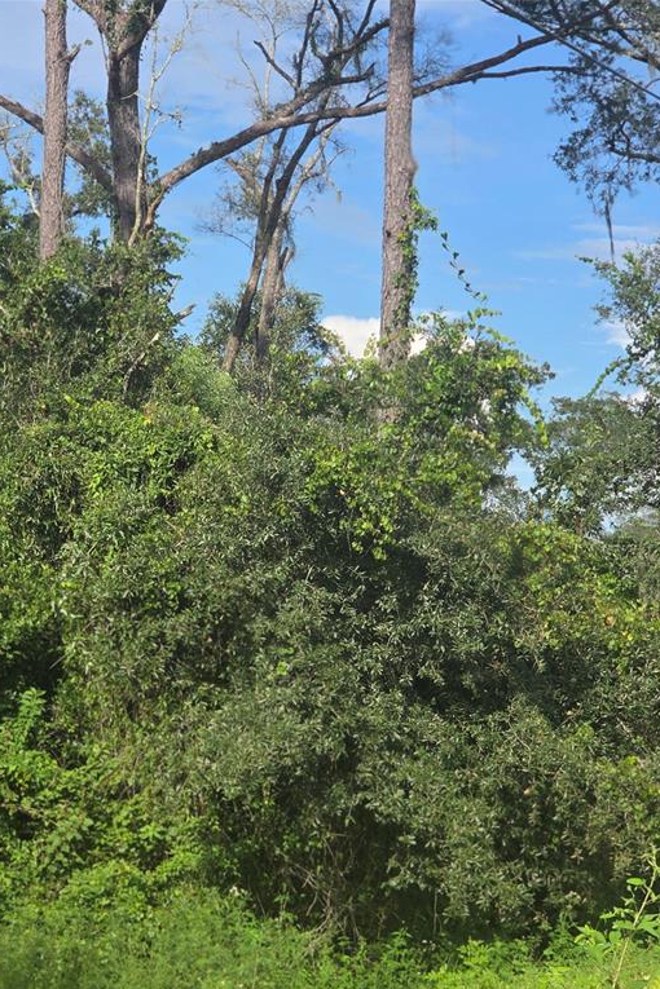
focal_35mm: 96
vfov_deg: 21.2
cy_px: 495
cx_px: 212
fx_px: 2640
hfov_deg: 14.2
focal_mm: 7
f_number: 2.4
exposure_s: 1/970
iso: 25
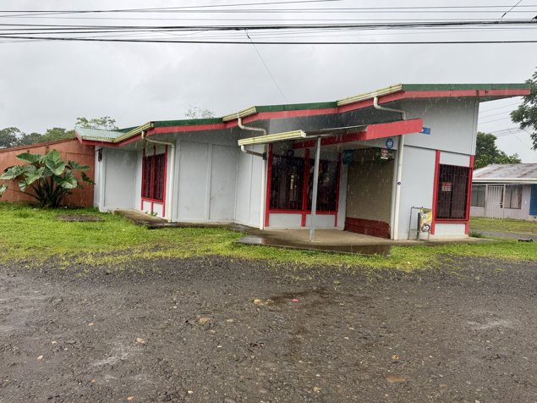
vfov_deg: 56.8
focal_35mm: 24
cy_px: 202
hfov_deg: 71.6
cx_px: 268
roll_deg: -1.4
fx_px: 372
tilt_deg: -2.5
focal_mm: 6.76
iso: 80
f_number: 1.78
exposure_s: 1/547
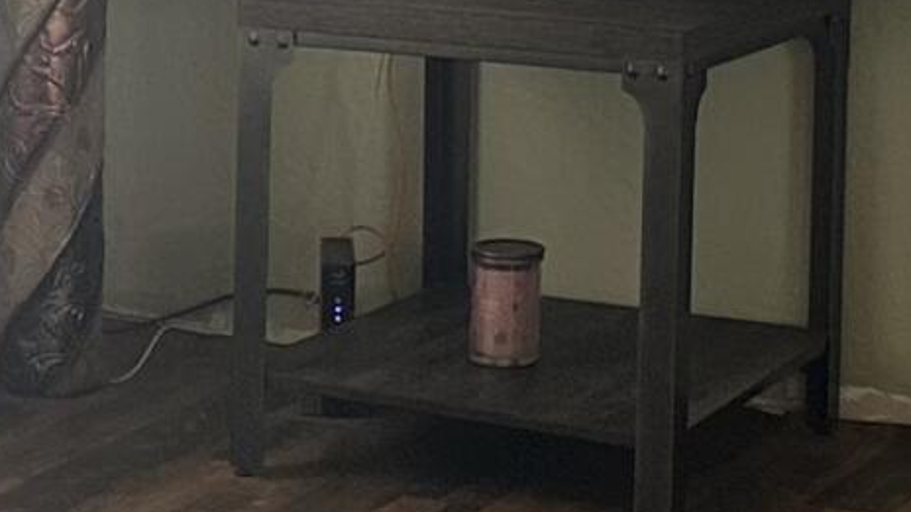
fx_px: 4082
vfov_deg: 7.1
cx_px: 534
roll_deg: -2.3
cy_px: -235
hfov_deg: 12.7
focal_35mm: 169
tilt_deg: -4.8
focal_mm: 6.86
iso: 250
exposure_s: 1/60
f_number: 1.78
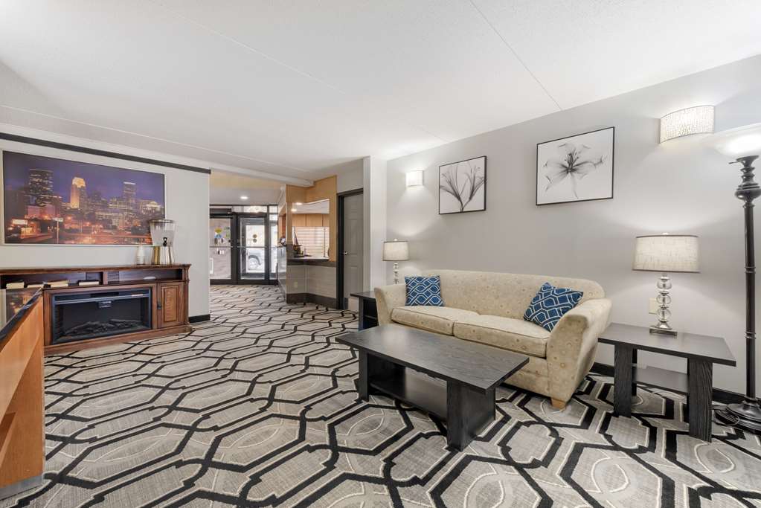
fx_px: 296
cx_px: 380
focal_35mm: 14
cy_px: 254
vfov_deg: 81.3
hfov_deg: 104.2
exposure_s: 1/13
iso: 400
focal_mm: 14
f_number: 11
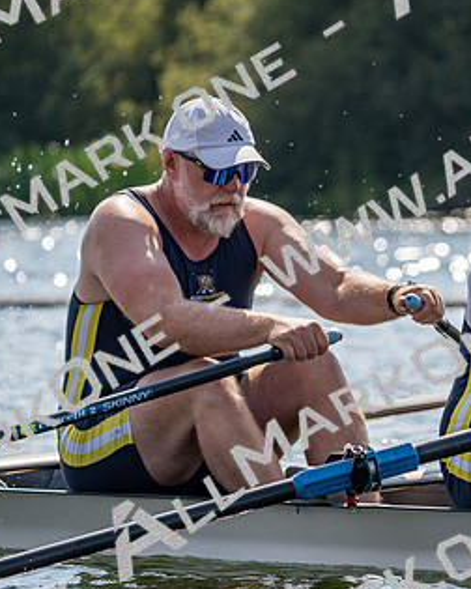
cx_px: 492
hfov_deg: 4.5
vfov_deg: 5.6
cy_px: 293
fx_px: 6029
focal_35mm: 346
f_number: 5.6
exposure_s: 1/1600
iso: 200
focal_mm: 200
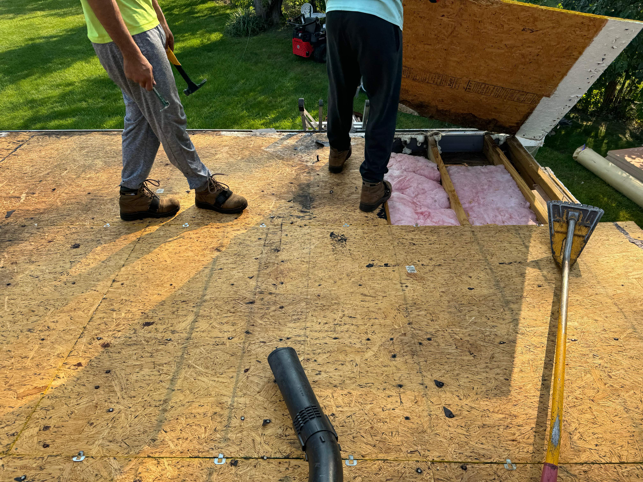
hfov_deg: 71.6
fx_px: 446
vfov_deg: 56.8
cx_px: 322
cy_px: 241
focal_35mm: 24
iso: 80
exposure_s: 1/1285
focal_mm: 6.76
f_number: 1.78
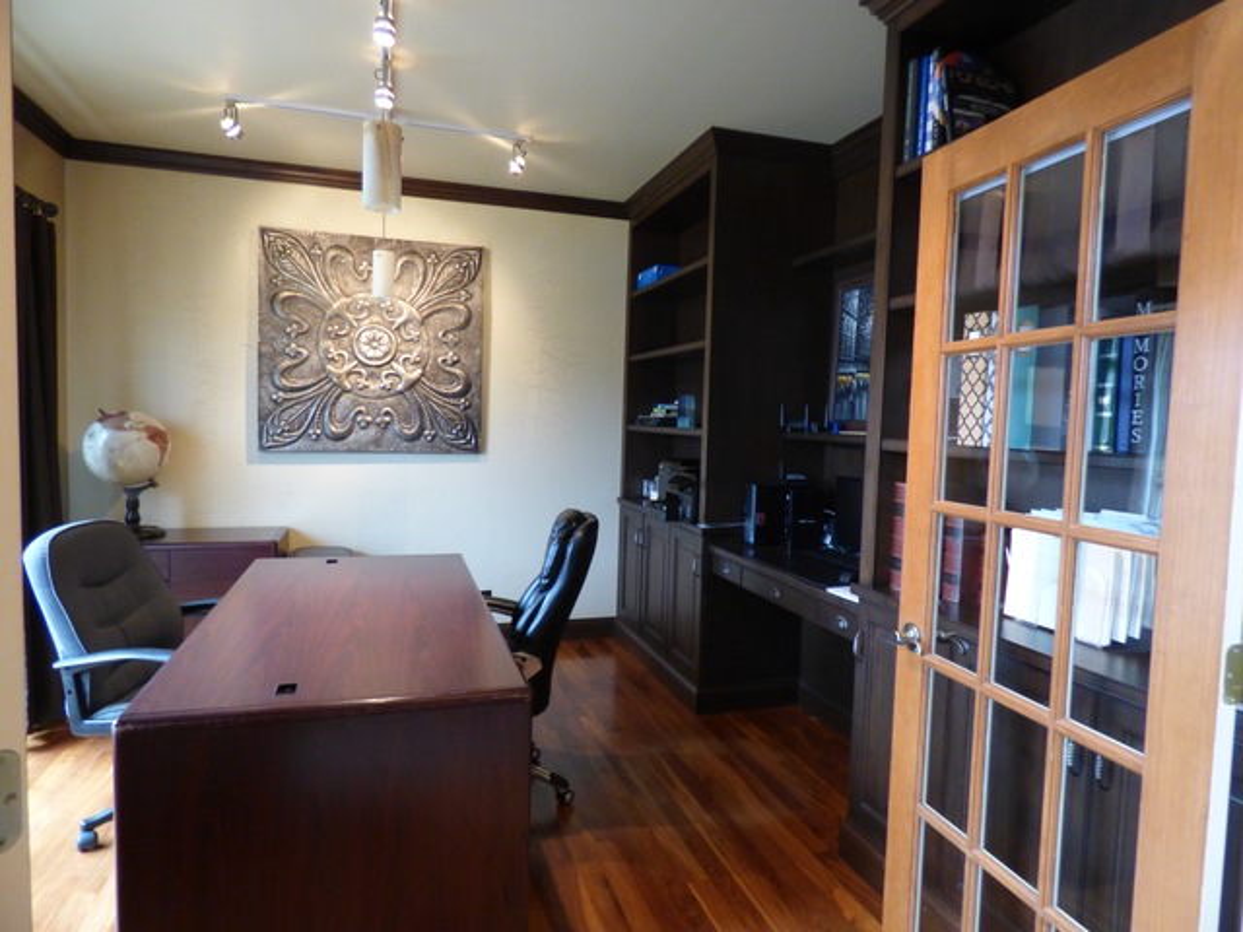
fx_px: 718
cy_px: 466
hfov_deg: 81.7
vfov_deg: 66.0
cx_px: 622
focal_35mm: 20
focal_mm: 3.58
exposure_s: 1/20
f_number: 2.8
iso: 400
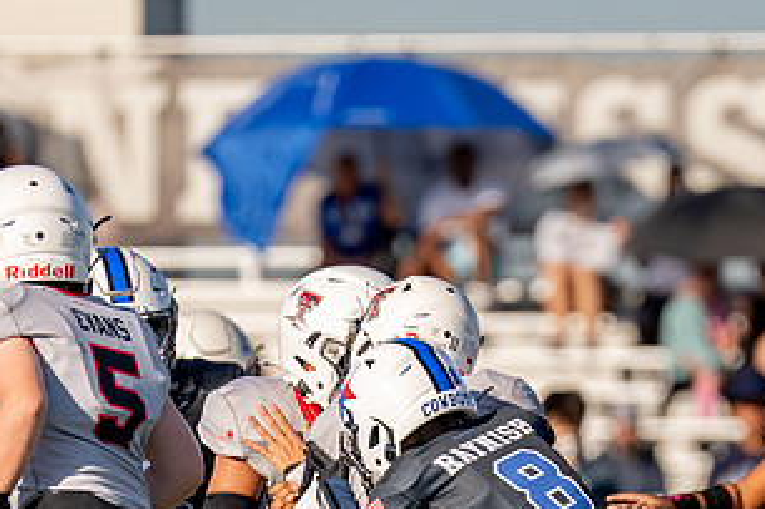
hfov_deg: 3.1
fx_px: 14229
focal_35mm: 670
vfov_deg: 2.0
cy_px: 542
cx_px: 604
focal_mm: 200
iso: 250
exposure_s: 1/6400
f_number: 2.8
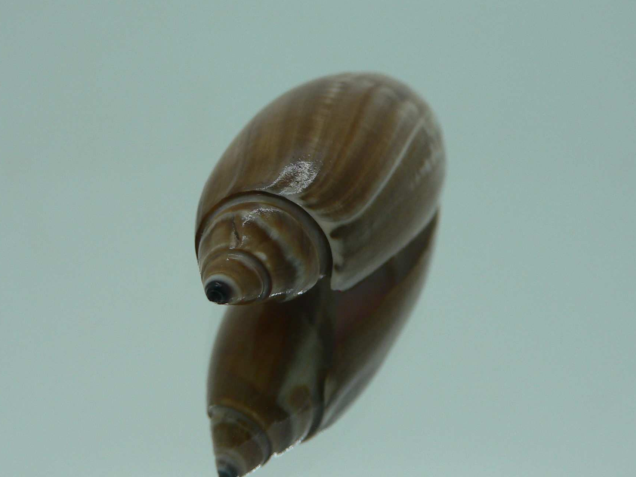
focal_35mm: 41
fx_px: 753
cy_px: 236
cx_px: 297
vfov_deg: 35.1
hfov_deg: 45.7
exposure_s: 1/60
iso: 80
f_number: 2.8
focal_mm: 4.6
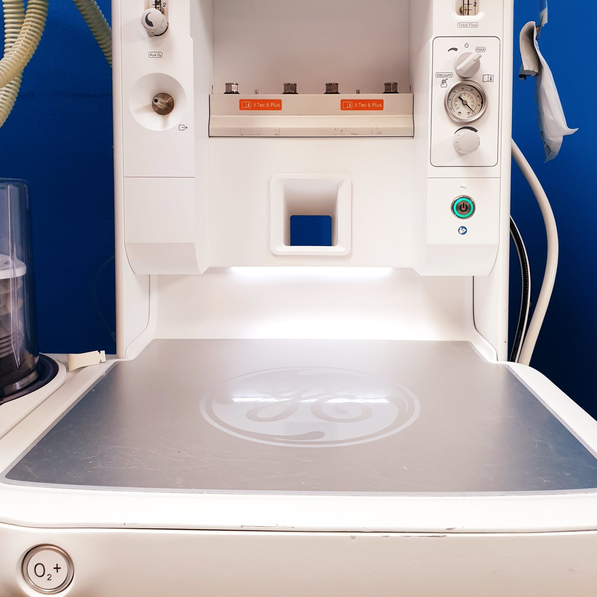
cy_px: 202
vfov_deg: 51.6
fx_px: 605
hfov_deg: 52.5
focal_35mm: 31
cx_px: 298
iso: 160
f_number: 2.4
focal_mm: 4.3
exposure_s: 1/50
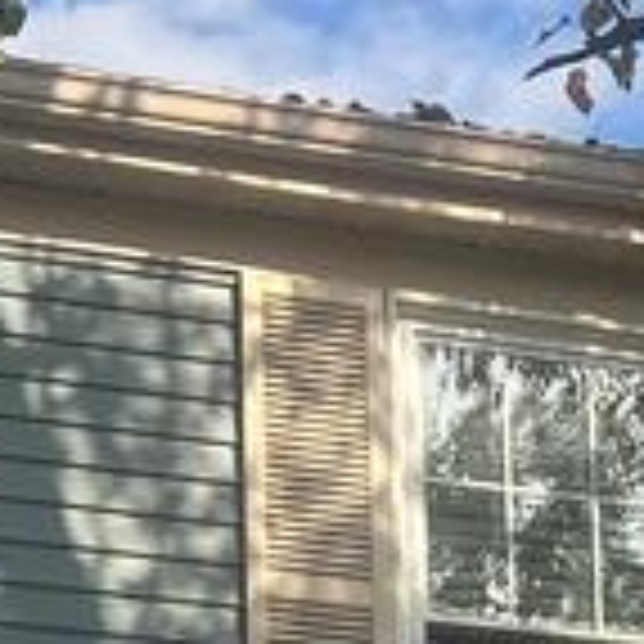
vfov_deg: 9.9
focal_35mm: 164
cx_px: 761
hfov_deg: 10.5
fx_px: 3452
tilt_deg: +10.0
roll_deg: +1.4
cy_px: 1297
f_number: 1.5
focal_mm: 5.7
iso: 50
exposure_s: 1/2695
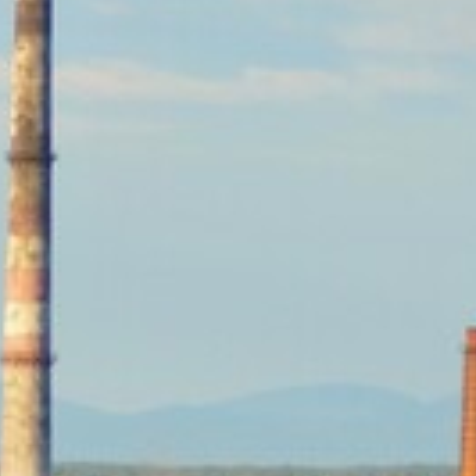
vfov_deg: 2.0
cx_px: -455
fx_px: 13364
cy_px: 508
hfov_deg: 2.0
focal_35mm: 859
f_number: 5.6
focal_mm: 70
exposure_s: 1/200
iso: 100
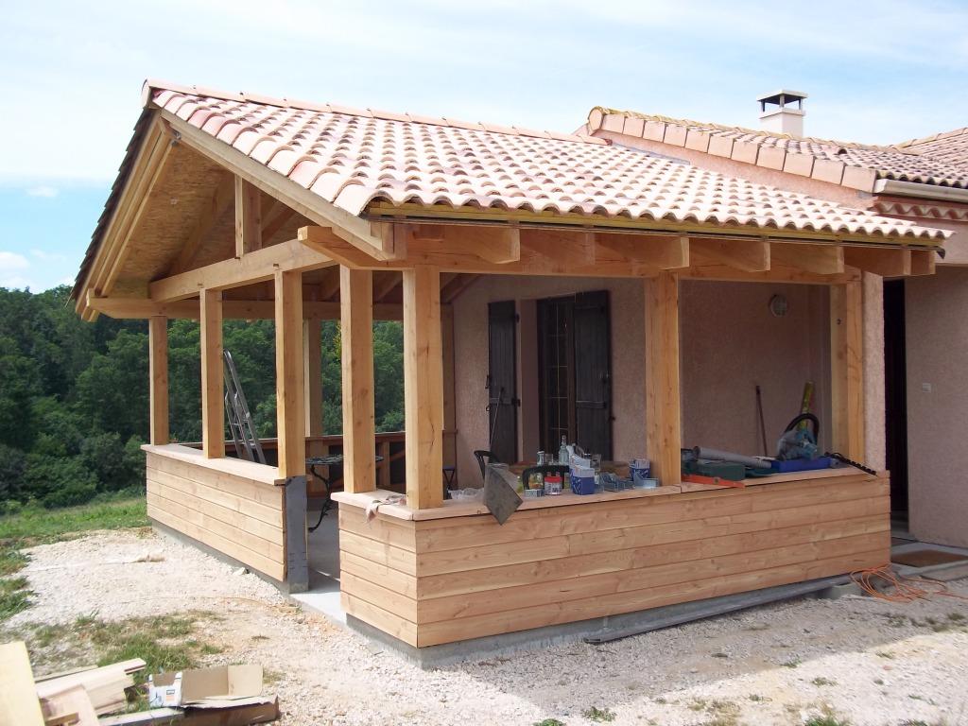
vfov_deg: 39.7
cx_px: 484
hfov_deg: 51.4
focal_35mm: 36
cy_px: 363
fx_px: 1007
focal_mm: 6.5
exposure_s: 1/125
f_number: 8
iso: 80
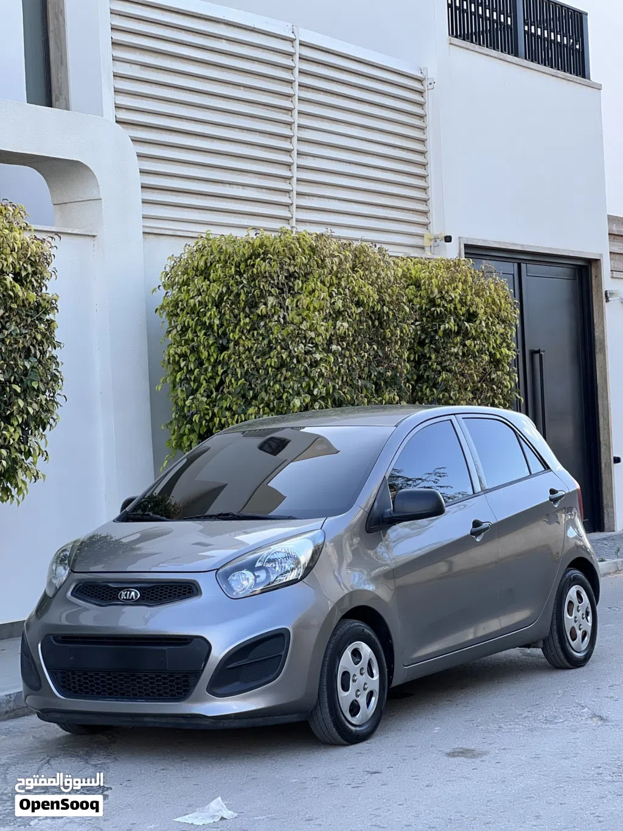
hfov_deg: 19.1
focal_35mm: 77
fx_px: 1847
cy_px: 416
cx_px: 312
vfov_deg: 25.3
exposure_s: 1/121
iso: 32
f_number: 2.8
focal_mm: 9
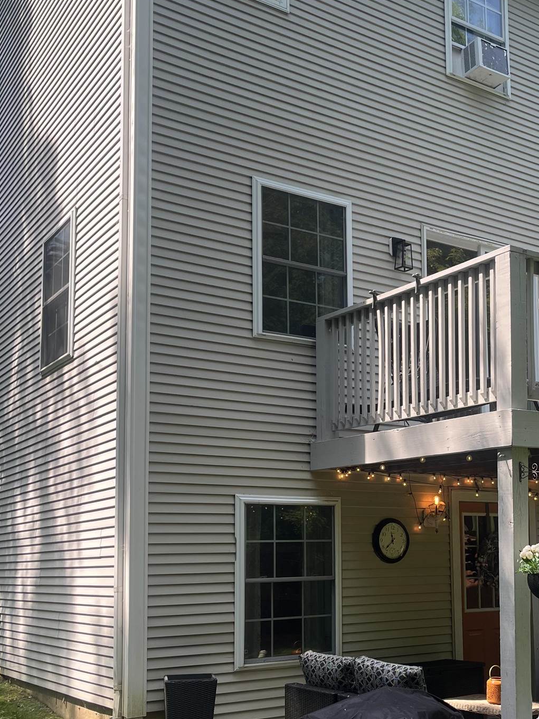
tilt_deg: +6.7
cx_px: 393
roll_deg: +0.8
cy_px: 441
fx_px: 913
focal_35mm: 44
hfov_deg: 32.4
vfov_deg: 42.7
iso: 50
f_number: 1.6
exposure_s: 1/598
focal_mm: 5.1
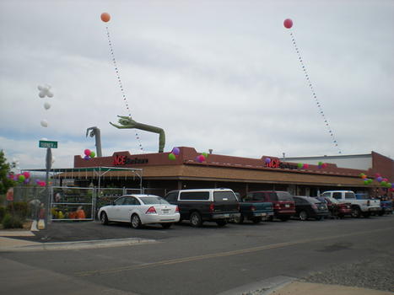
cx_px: 197
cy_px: 148
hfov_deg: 49.0
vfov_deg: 37.7
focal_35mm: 38
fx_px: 432
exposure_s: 1/557
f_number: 4.6
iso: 64
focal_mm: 6.3
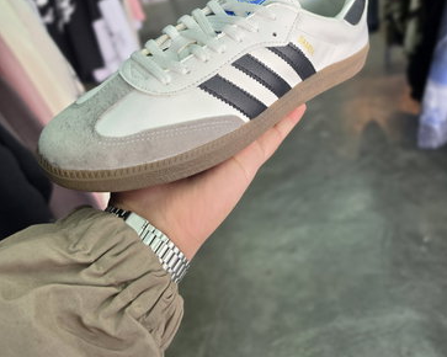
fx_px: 436
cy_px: 55
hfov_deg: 54.2
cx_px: 225
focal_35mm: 33
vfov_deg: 41.9
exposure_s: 1/180
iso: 100
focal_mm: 6.5
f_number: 1.4
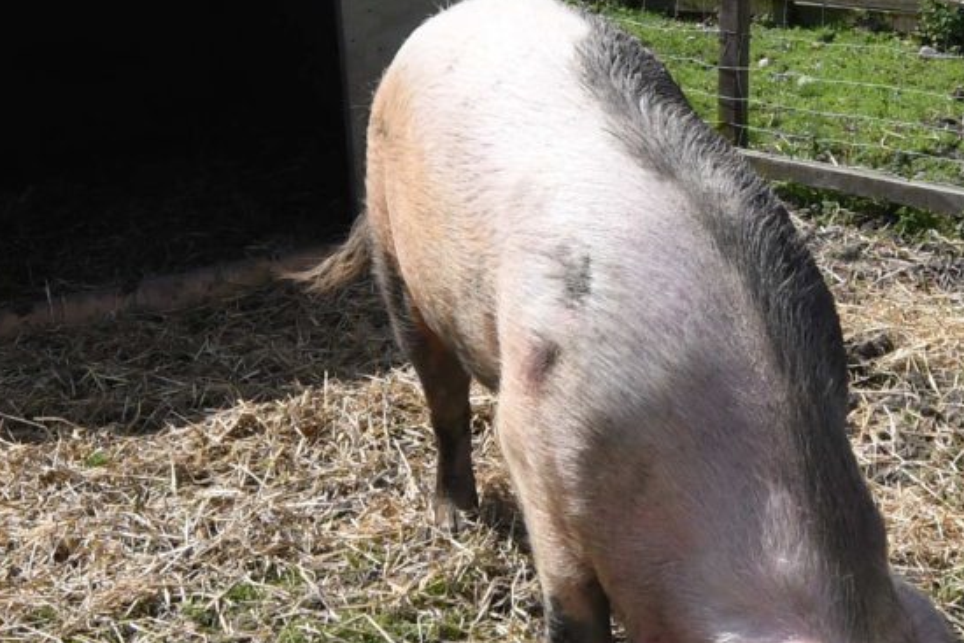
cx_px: 649
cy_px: 117
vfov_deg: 20.1
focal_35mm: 67
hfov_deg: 29.8
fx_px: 1794
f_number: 7.1
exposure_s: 1/3200
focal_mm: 12
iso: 1000
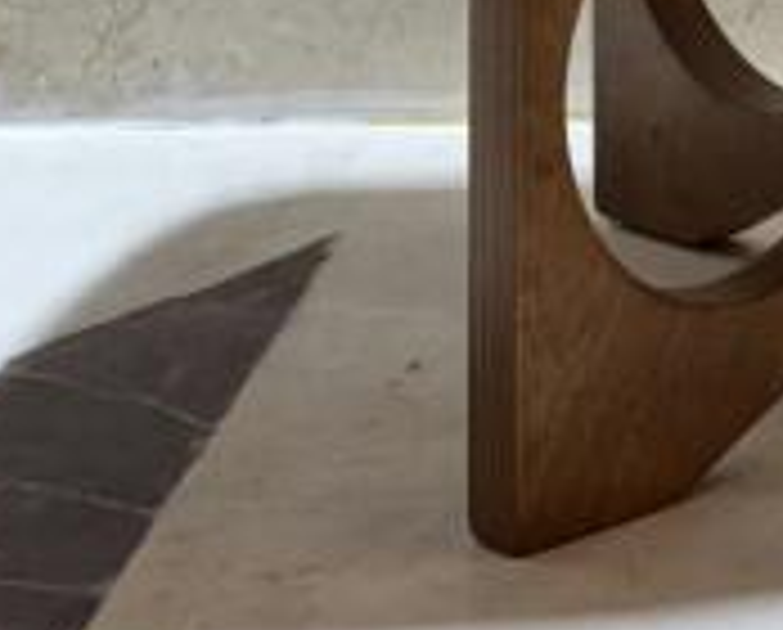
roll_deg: +0.7
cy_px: -756
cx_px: 1118
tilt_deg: -4.1
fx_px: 4366
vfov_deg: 7.8
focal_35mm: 188
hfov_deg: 10.0
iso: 200
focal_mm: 6.76
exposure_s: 1/100
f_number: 1.78
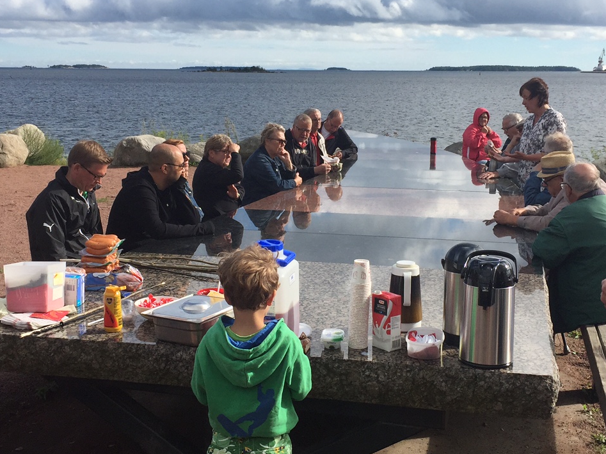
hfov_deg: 38.2
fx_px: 875
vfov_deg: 29.1
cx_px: 304
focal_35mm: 50
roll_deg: -1.4
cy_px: 221
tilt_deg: -11.4
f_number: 2.2
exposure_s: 1/1883
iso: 32
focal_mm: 4.15
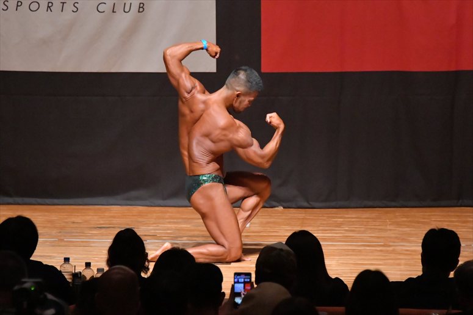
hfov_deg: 7.2
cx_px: 236
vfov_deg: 4.8
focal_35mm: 285
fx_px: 3743
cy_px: 158
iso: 12800
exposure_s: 1/400
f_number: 5.6
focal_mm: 190
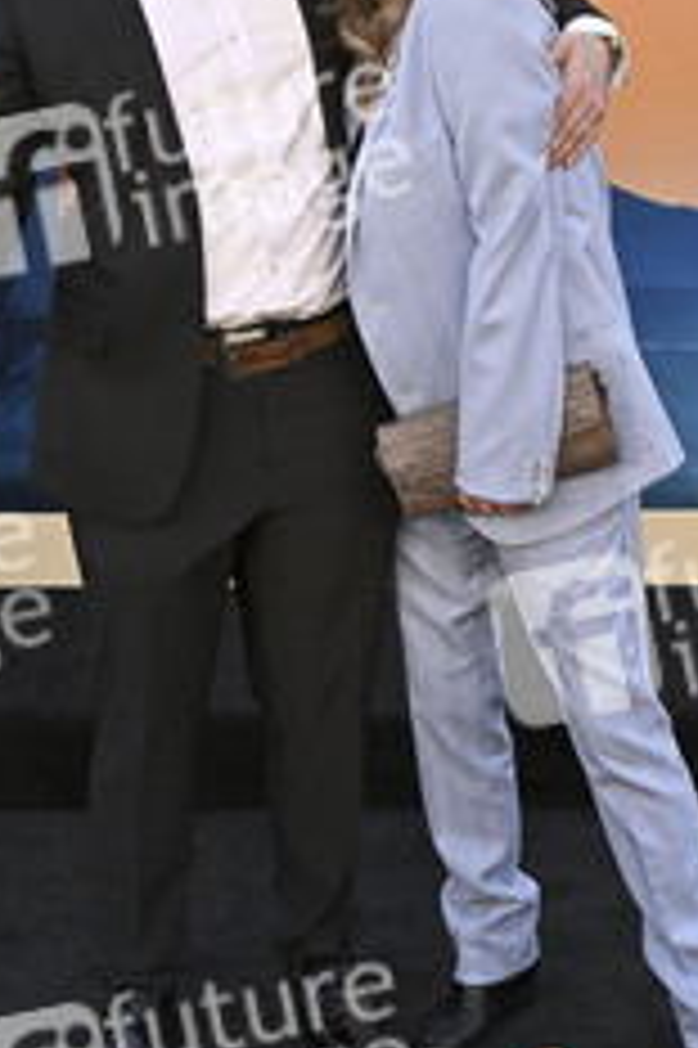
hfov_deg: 20.3
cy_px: 396
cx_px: 311
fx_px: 1951
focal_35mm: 67
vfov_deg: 30.0
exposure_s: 1/320
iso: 500
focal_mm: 39
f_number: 7.1
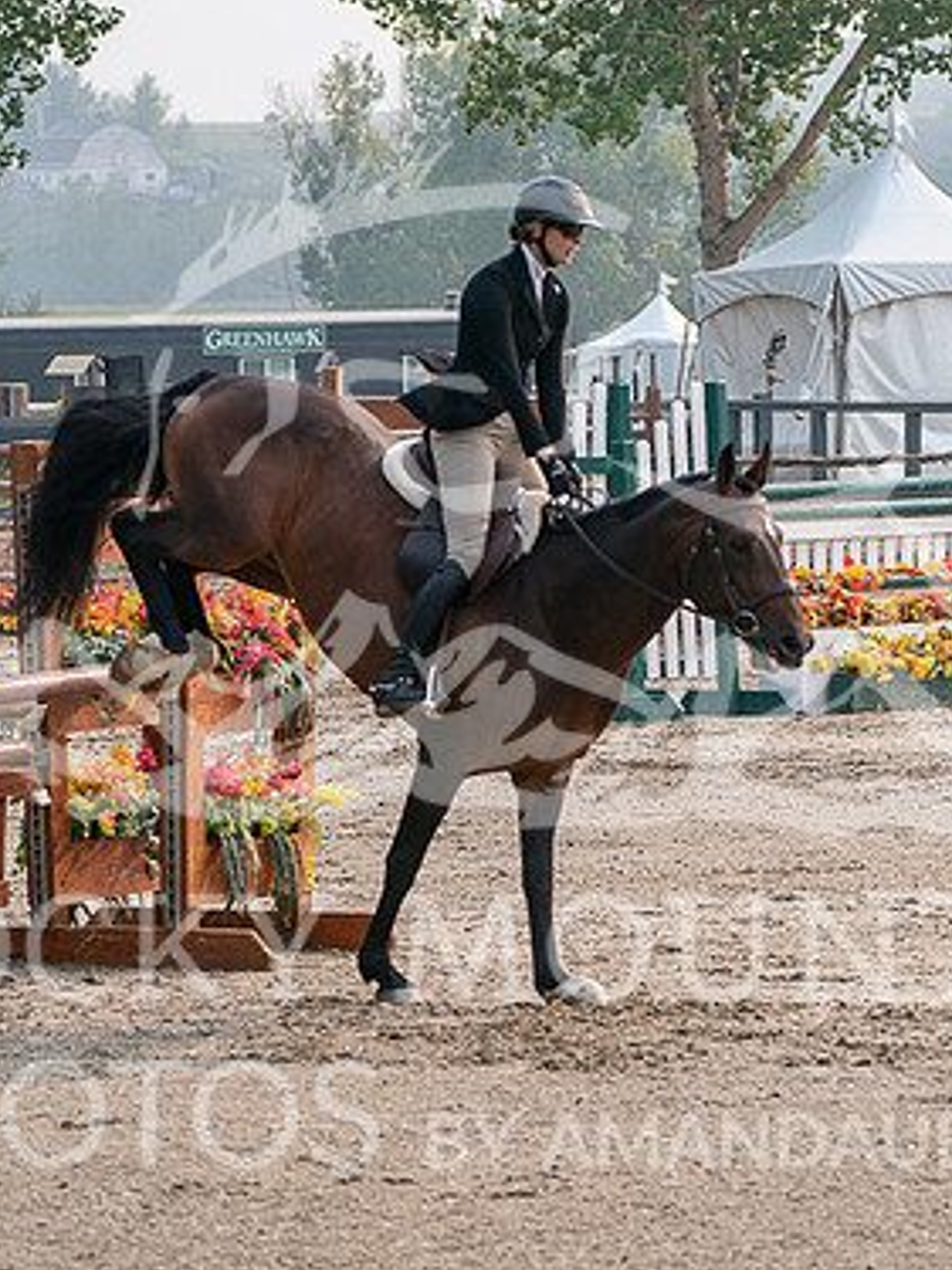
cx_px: 566
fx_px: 8732
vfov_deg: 8.3
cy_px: 642
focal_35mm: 238
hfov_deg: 6.2
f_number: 5.6
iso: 500
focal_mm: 160
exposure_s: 1/1000
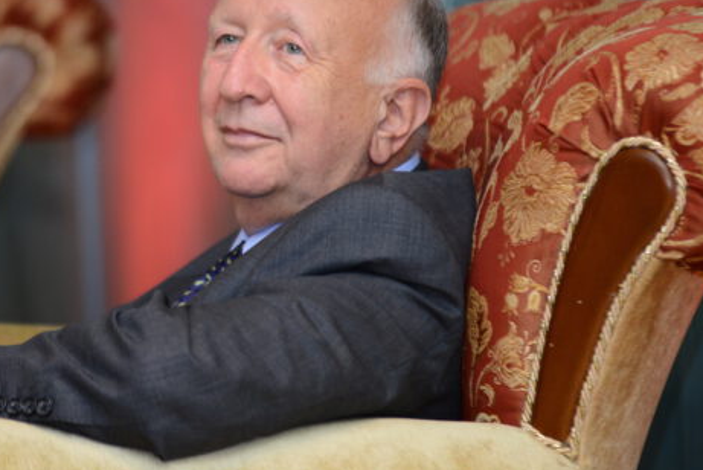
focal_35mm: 333
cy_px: 163
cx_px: 227
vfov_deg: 4.1
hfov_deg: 6.2
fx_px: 6507
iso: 1250
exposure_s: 1/320
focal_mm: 200
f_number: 2.8
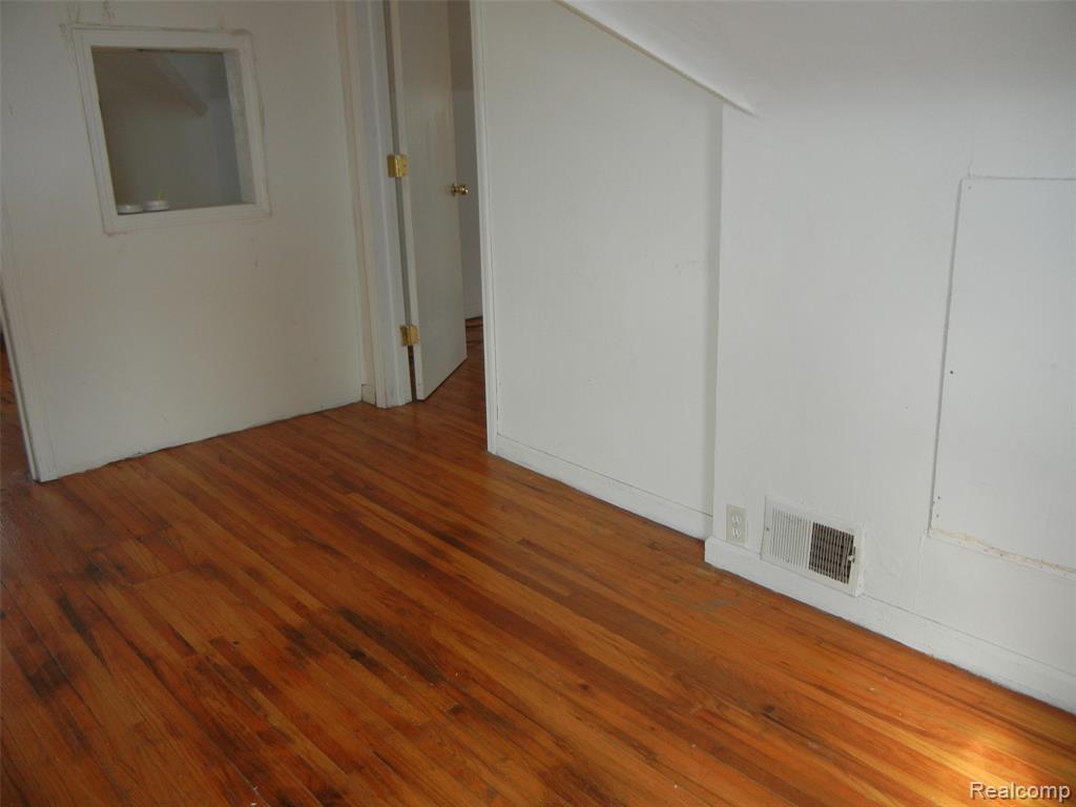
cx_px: 538
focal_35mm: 30
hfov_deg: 60.0
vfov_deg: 46.8
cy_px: 404
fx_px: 933
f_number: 3.5
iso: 200
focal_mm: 5.4
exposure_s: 1/30
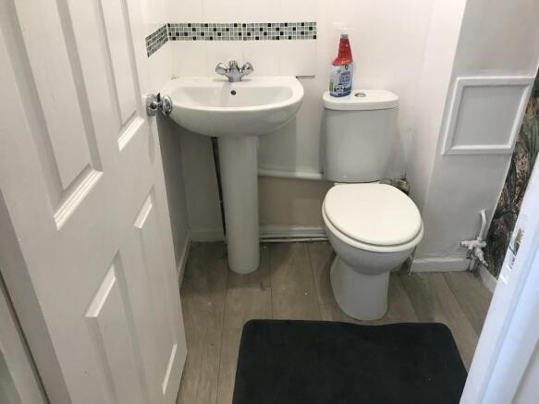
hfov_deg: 63.5
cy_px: 202
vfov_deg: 49.7
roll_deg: +0.0
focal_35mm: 28
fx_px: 436
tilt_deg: -27.4
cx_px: 270
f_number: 1.8
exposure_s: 1/33
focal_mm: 3.99
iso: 40
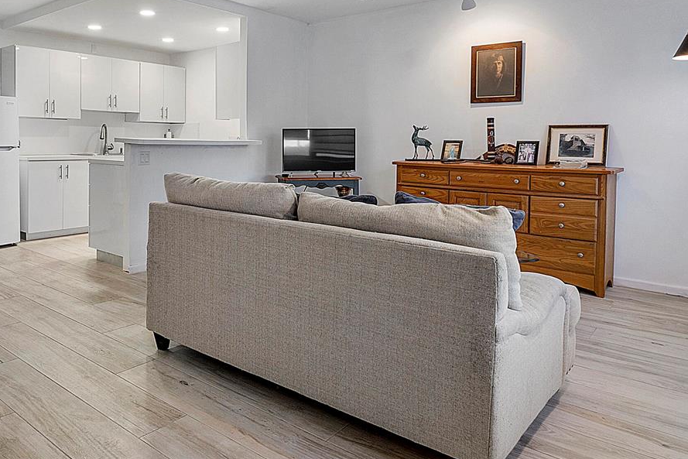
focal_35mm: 27
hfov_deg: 65.6
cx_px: 231
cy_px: 156
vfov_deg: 47.2
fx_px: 516
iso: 250
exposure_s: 1/10
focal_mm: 10
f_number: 8
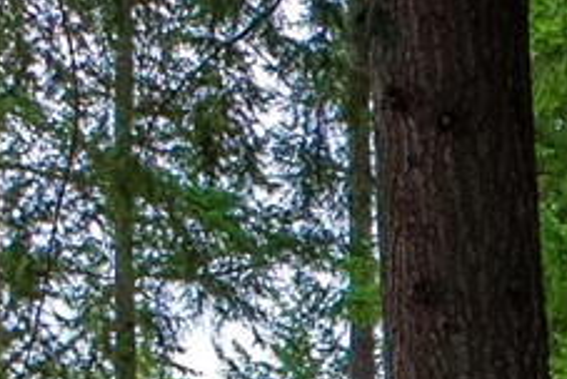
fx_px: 2823
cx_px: 1972
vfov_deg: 6.9
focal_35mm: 179
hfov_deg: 8.5
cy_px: 1144
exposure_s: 1/250
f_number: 4
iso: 320
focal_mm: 24
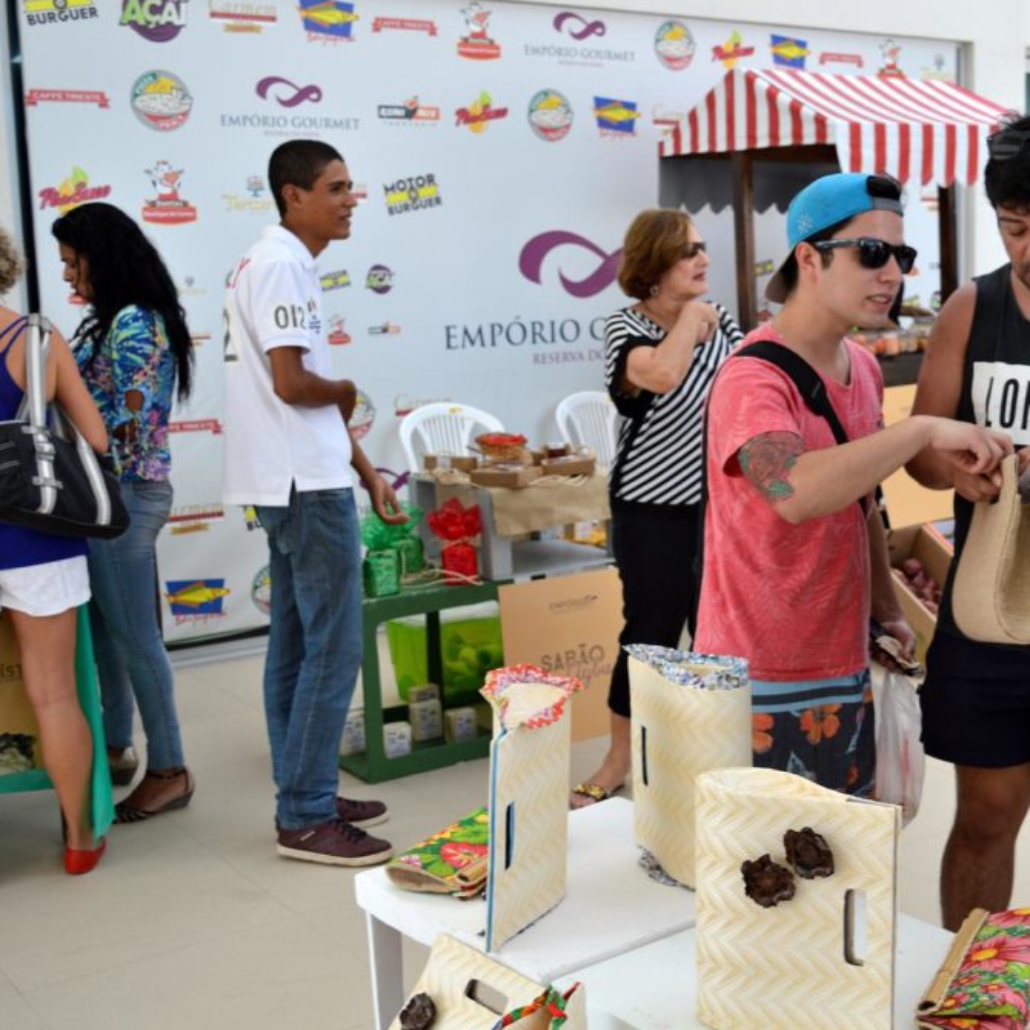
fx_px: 1638
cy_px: 511
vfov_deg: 34.9
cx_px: 786
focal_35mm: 49
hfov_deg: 34.1
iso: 100
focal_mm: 25
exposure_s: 1/100
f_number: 5
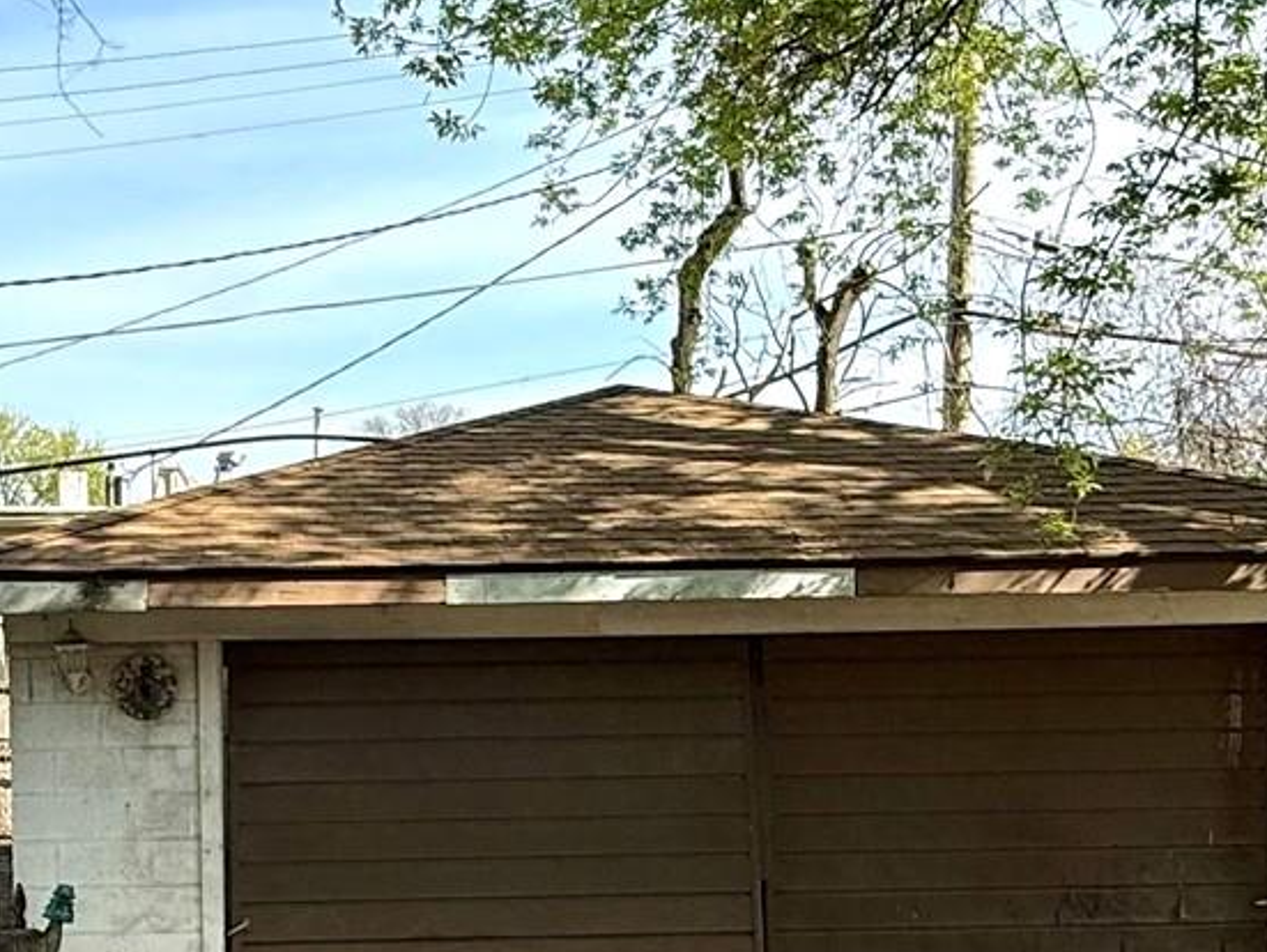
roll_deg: +0.1
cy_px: 678
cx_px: 400
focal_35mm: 52
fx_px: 1905
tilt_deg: -1.0
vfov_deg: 27.8
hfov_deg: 36.3
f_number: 2.2
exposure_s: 1/1259
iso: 50
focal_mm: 2.22
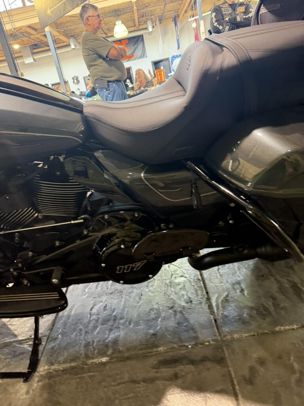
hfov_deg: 56.8
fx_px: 281
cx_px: 152
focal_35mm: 24
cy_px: 203
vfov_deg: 71.6
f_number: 1.78
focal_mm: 6.76
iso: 500
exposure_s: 1/60
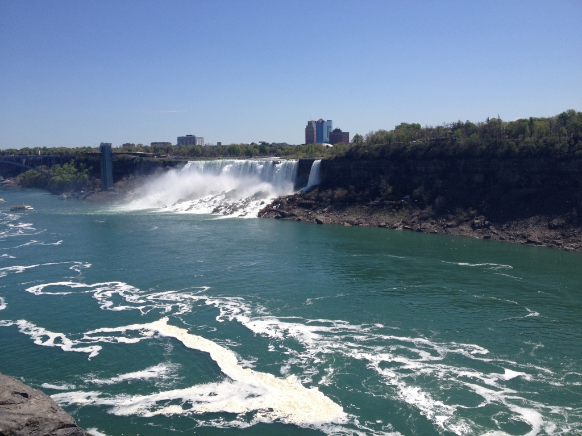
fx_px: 588
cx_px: 291
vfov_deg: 40.7
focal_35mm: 35
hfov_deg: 52.6
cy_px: 218
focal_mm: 4.28
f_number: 2.4
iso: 50
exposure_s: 1/2304
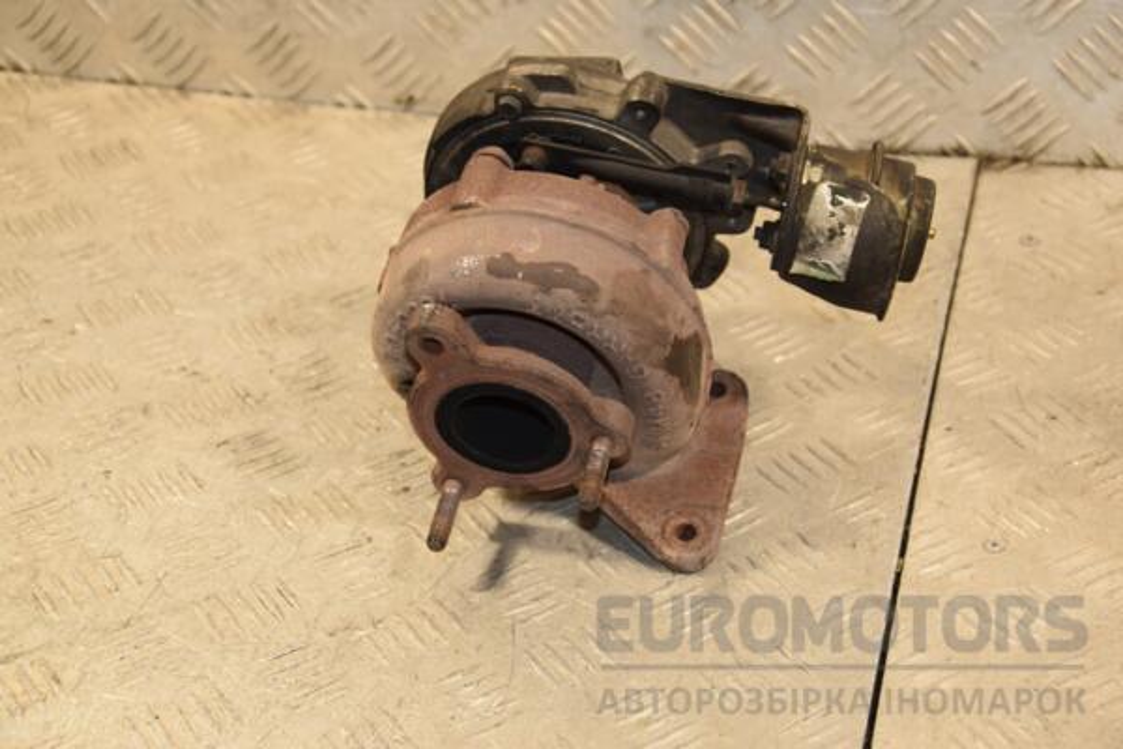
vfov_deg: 18.2
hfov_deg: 27.0
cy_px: 374
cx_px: 562
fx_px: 2339
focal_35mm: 75
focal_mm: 50
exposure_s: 1/160
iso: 800
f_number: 5
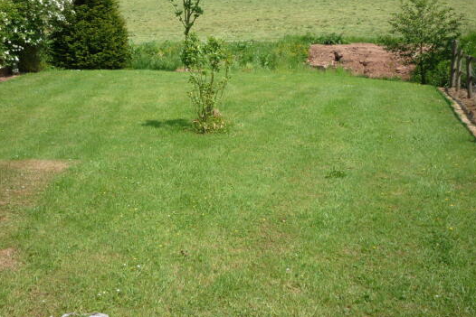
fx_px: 503
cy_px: 129
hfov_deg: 50.6
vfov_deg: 35.0
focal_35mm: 38
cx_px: 217
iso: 80
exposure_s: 1/800
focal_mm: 5.5
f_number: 2.8
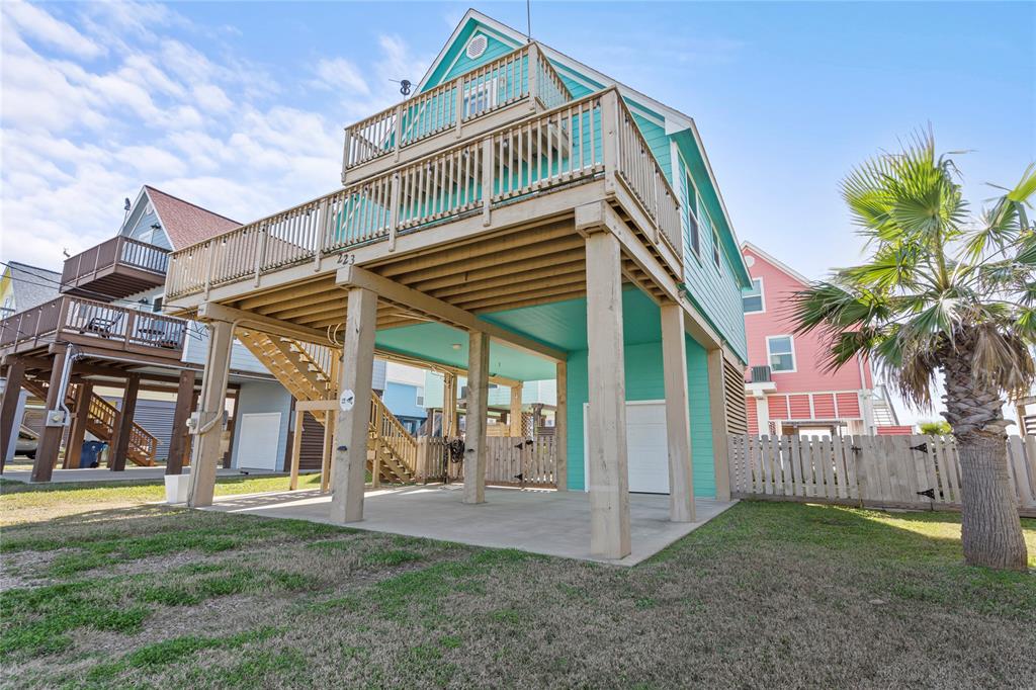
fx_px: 460
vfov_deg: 73.7
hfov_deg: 96.8
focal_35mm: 16
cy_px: 345
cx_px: 518
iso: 250
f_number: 9
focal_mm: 16
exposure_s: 1/40
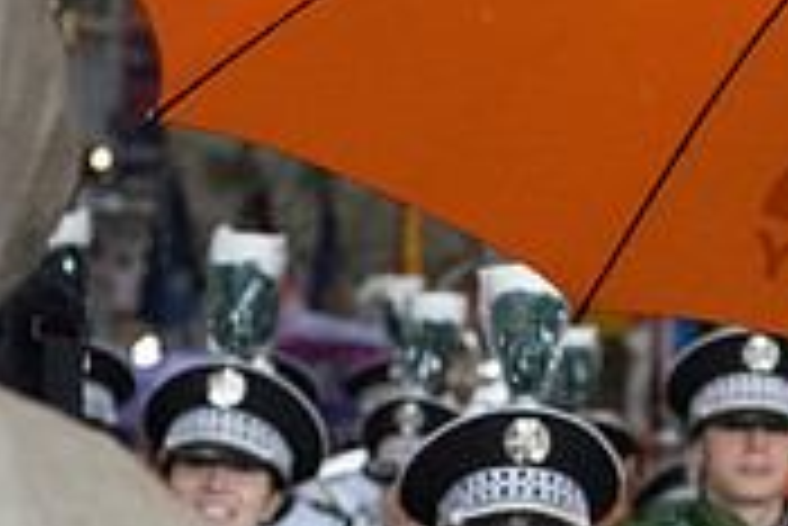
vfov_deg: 7.9
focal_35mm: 172
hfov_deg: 11.7
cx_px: 937
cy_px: 713
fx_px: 3768
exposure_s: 1/2500
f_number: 4
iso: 10000
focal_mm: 52
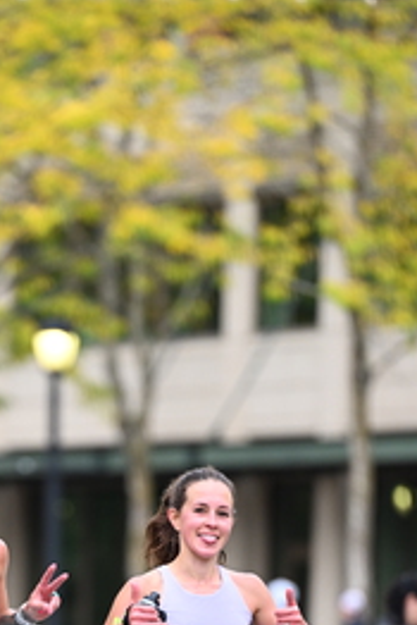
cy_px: 584
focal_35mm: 420
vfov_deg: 4.9
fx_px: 7287
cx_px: 75
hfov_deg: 3.3
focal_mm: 200
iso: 1000
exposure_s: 1/1600
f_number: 2.8
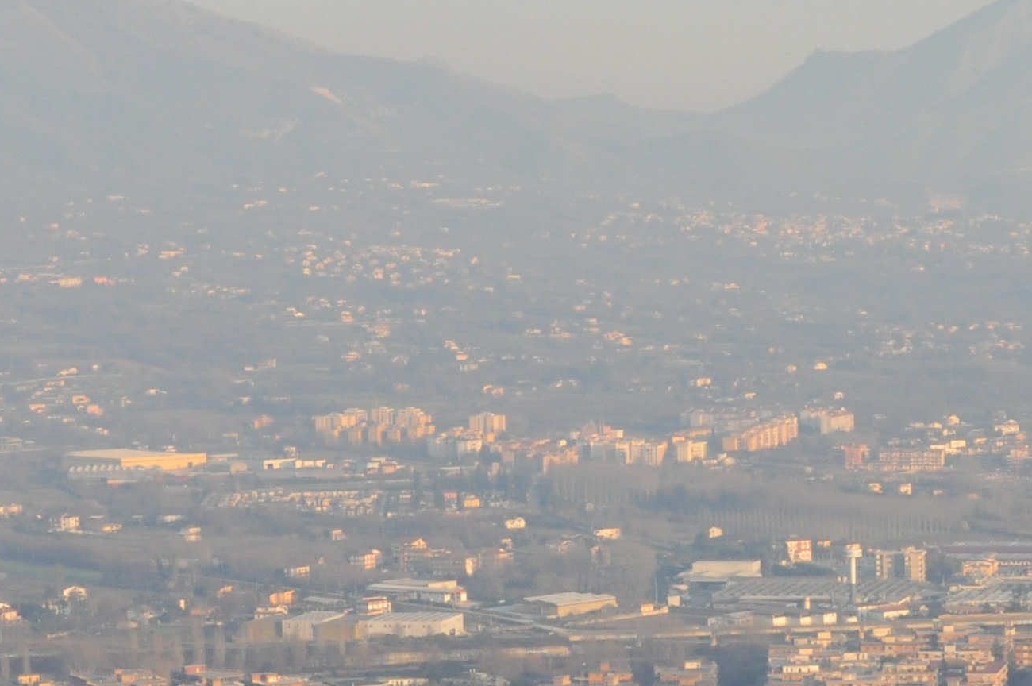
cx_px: 811
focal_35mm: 124
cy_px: 648
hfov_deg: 16.5
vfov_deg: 11.0
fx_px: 3541
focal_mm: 25
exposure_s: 1/800
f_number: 9
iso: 800
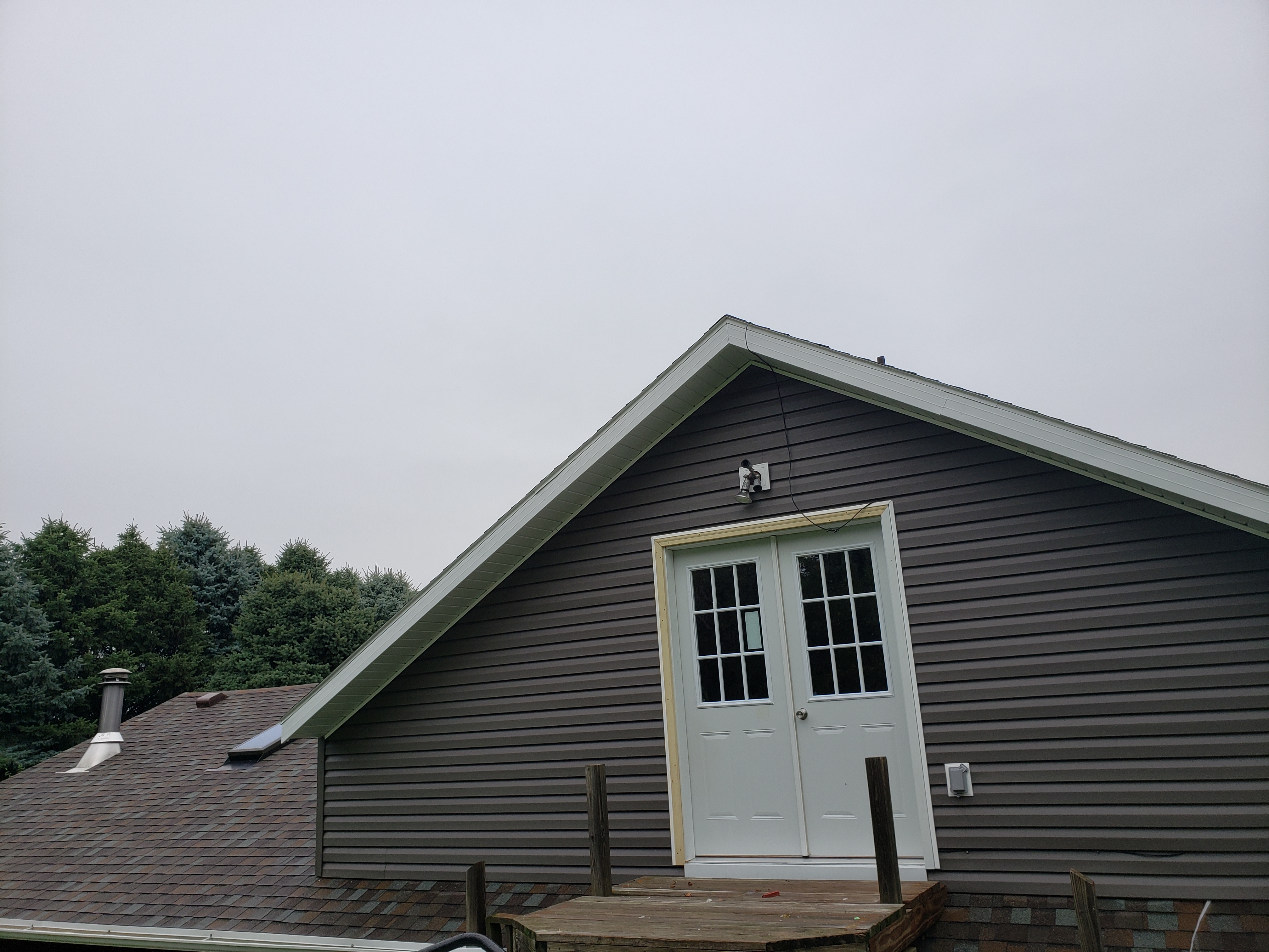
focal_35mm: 26
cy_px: 476
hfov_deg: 67.3
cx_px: 634
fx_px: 953
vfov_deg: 53.1
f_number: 2.4
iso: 50
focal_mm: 4.3
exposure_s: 1/379
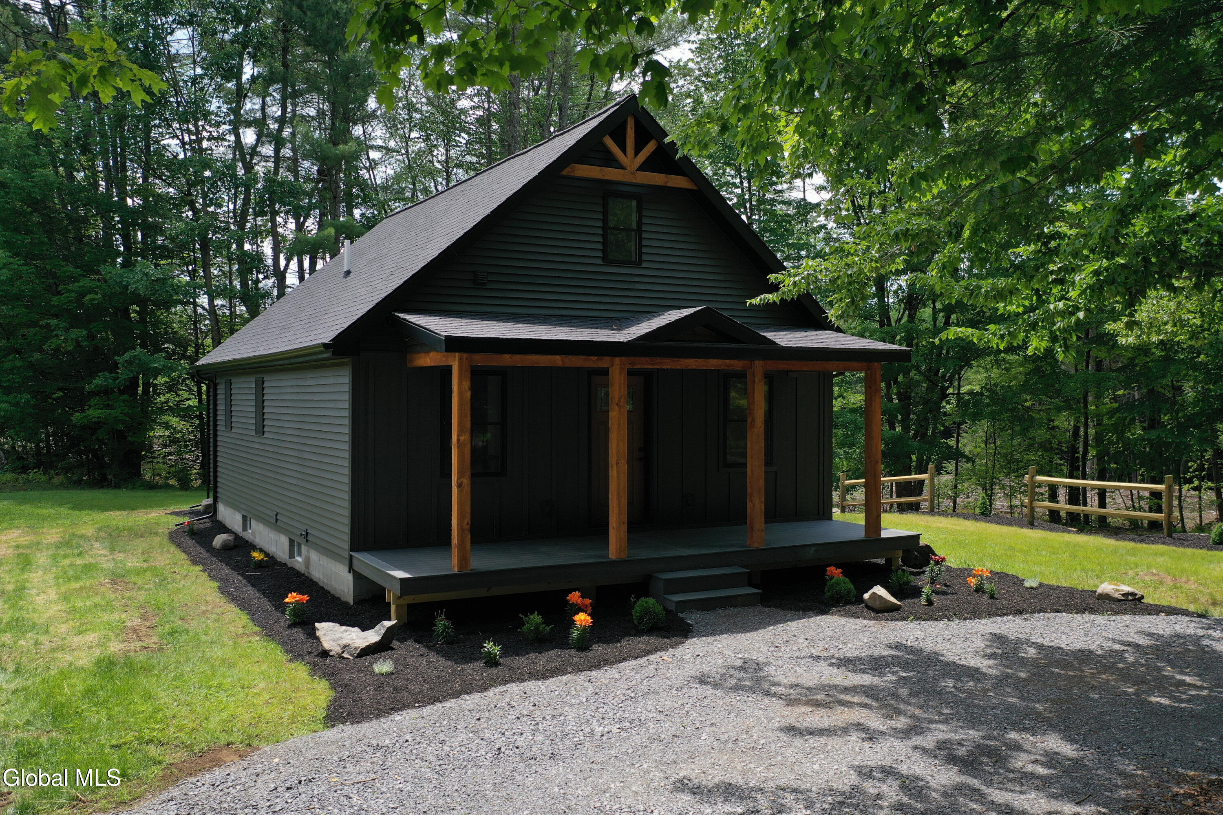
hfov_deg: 65.5
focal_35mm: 28
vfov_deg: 46.4
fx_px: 951
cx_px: 612
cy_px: 408
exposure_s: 1/50
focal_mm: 10.26
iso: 100
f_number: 3.2
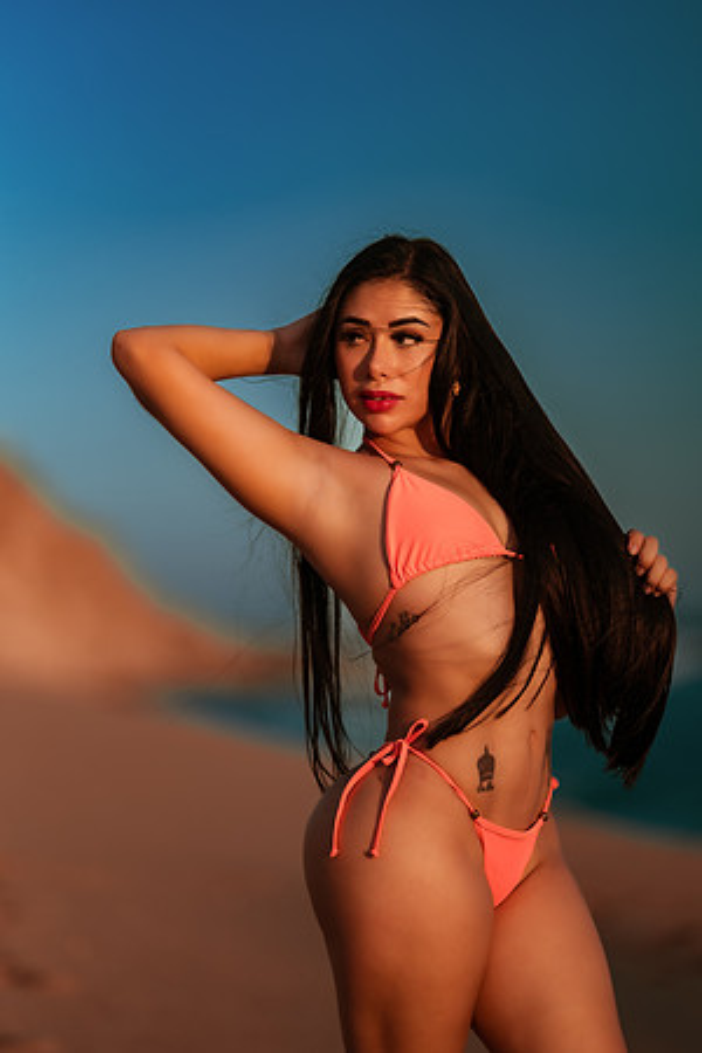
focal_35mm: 135
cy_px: 526
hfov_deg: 10.2
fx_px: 3948
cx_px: 351
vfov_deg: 15.2
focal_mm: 135
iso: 100
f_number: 1.8
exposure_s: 1/6400
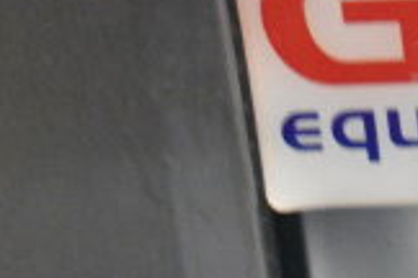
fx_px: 2496
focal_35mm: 215
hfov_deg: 9.2
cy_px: -9
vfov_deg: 6.4
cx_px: 699
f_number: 4.8
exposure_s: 1/60
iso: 11400
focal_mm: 38
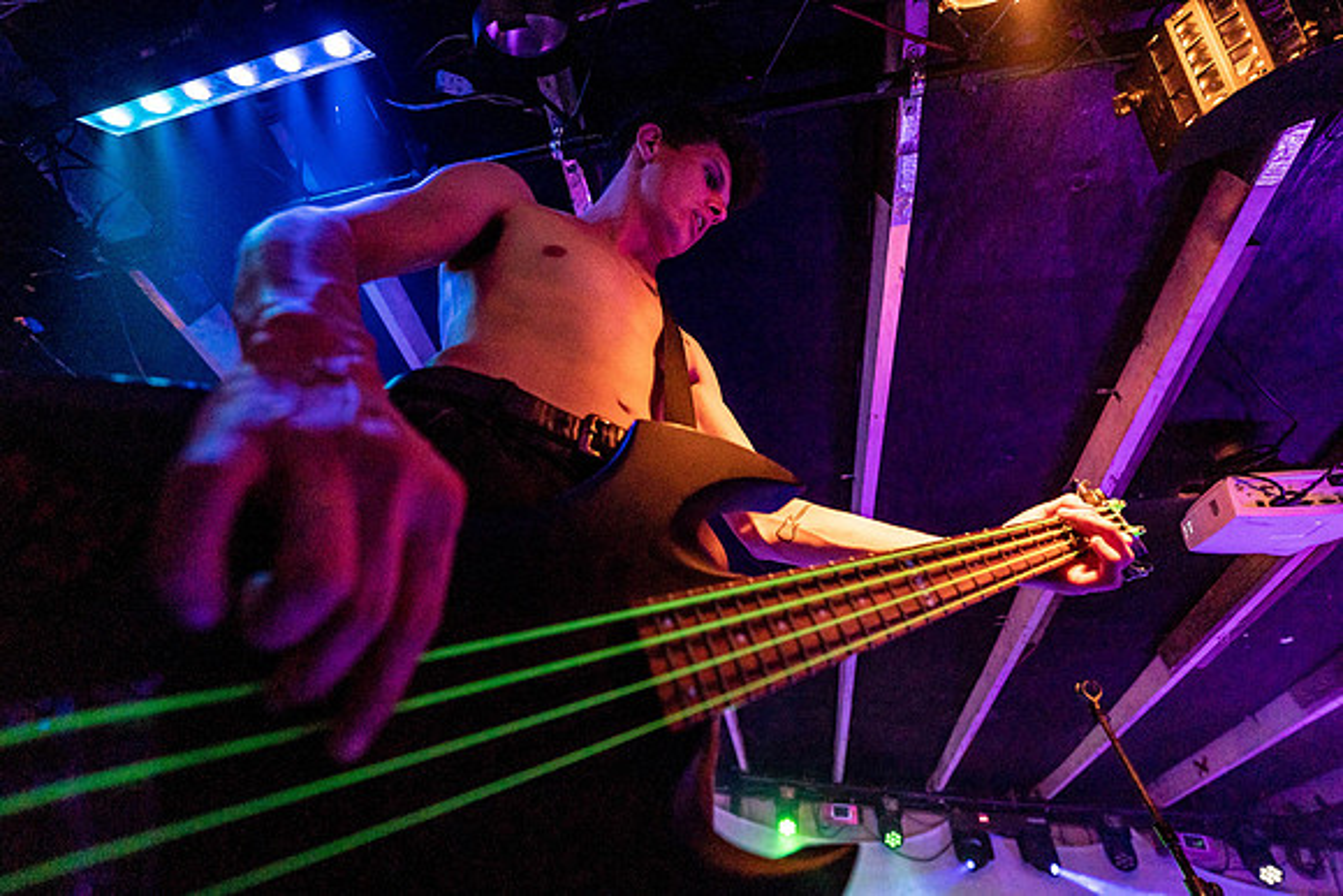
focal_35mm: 14
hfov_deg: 104.2
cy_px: 448
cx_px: 672
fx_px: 522
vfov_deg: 81.2
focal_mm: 14
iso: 3200
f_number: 2.8
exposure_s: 1/250
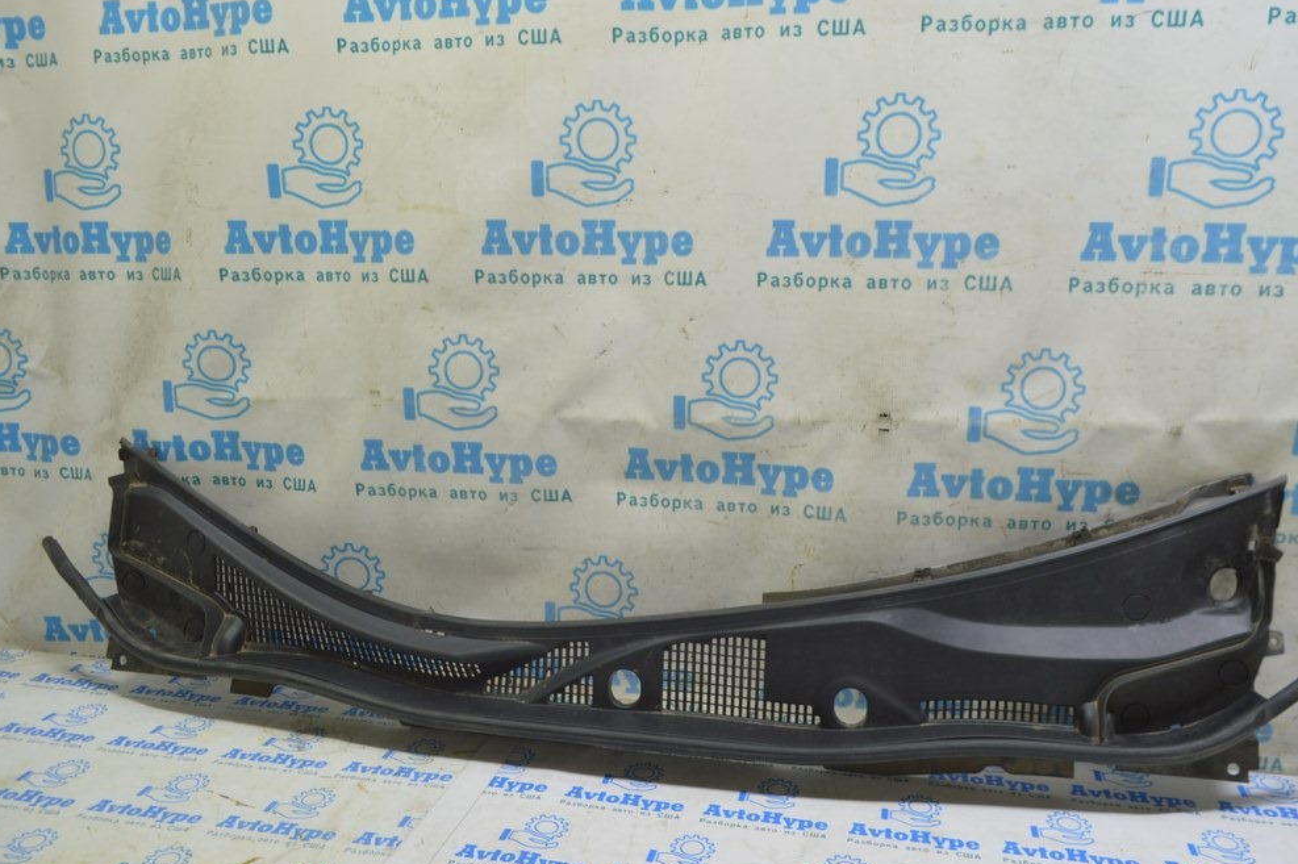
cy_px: 425
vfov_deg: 46.4
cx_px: 667
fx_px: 1009
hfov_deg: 65.5
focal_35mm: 28
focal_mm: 18
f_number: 5.6
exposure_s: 1/20
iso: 400
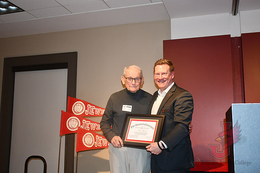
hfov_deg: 48.4
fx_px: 289
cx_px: 130
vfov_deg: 33.4
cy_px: 86
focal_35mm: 40
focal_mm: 20
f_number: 3.5
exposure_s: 1/60
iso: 1000
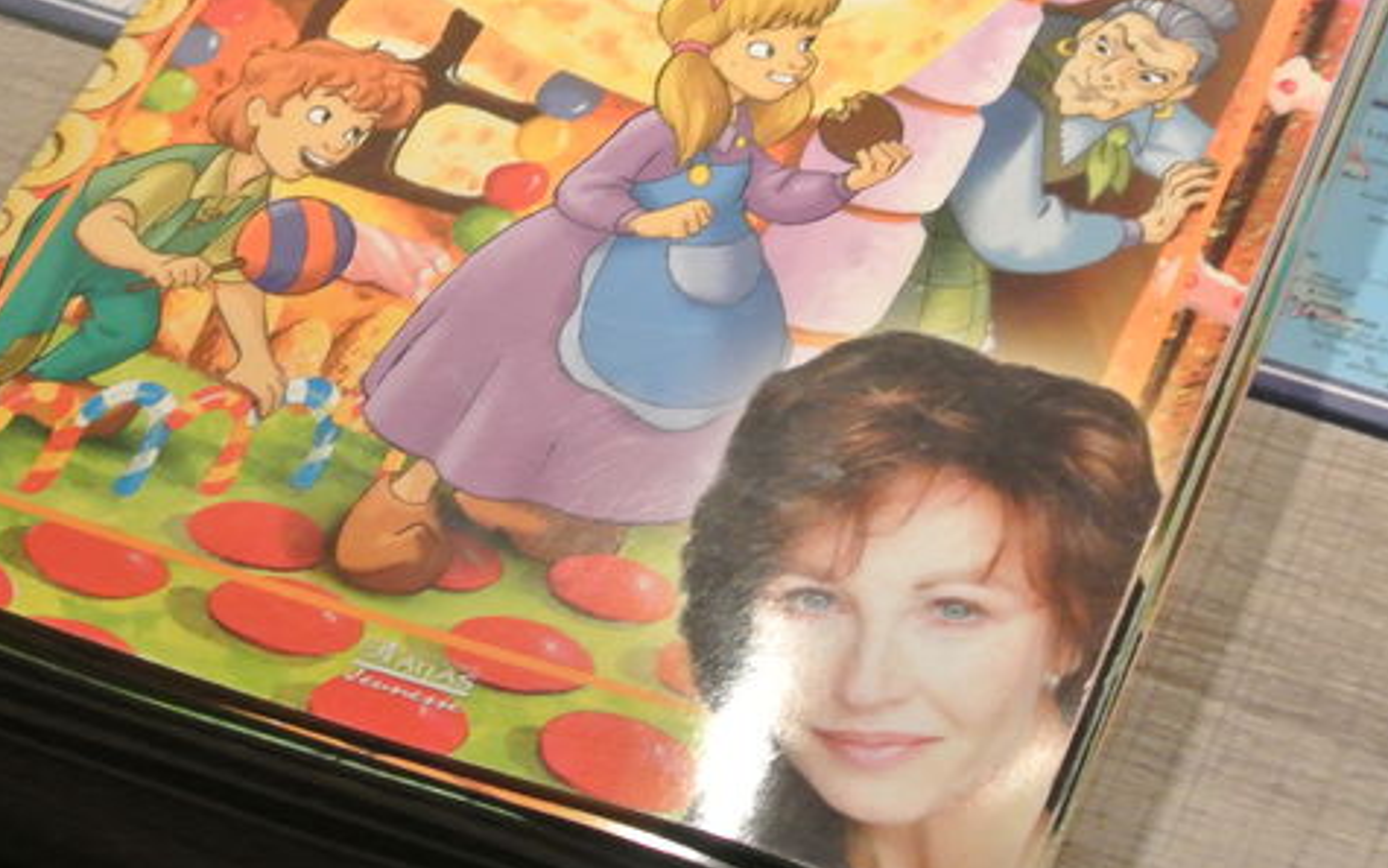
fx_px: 3254
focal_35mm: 86
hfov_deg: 24.1
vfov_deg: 15.2
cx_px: 698
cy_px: 428
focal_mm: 15.1
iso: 1600
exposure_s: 1/100
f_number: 4.2
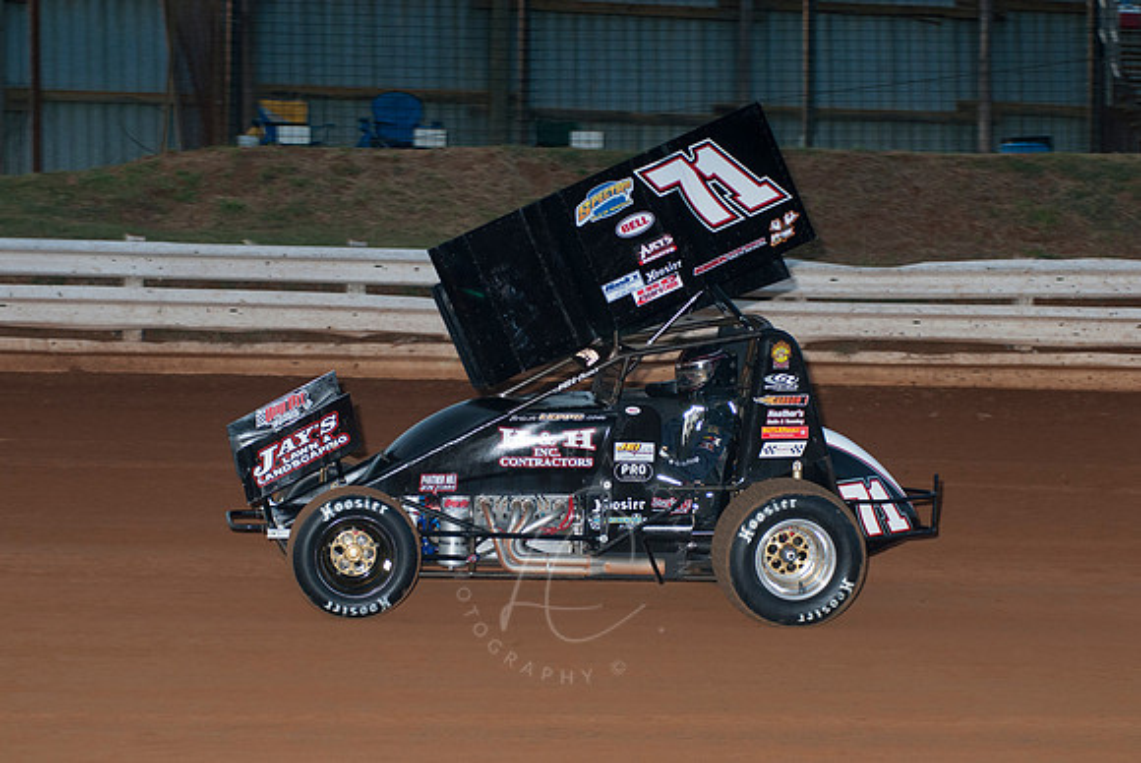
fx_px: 3807
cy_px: 382
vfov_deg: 11.4
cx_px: 570
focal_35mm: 120
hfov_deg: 17.0
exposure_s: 1/400
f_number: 4
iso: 200
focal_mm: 80
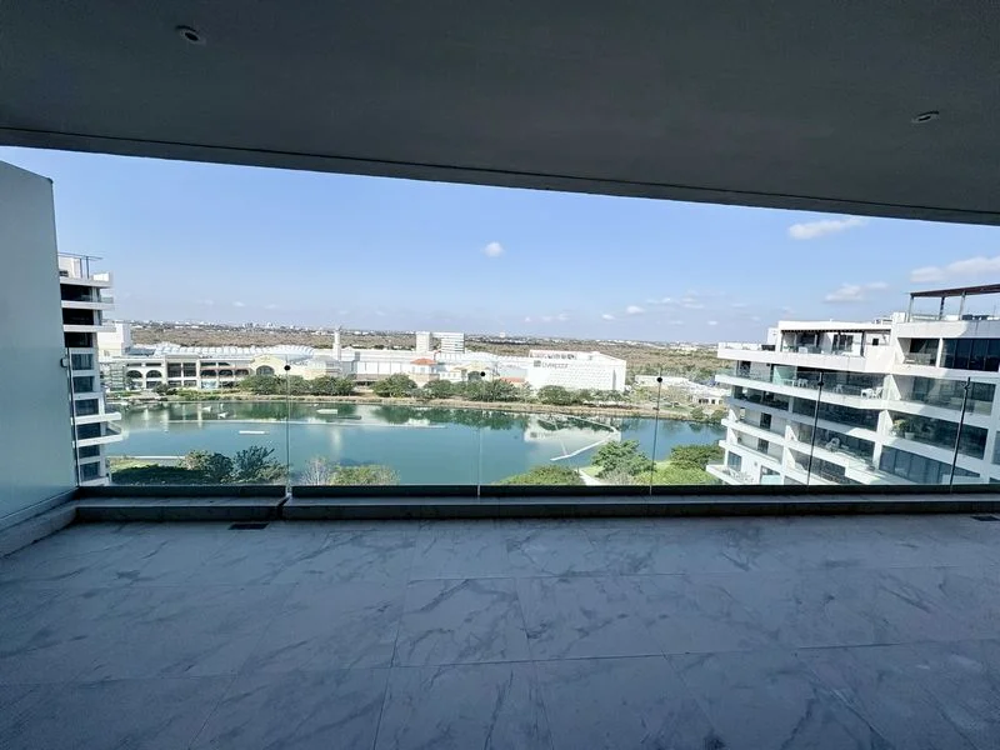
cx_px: 500
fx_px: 404
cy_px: 375
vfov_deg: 85.7
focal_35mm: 14
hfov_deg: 102.1
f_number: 2.2
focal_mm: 2.22
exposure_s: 1/2985
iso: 50
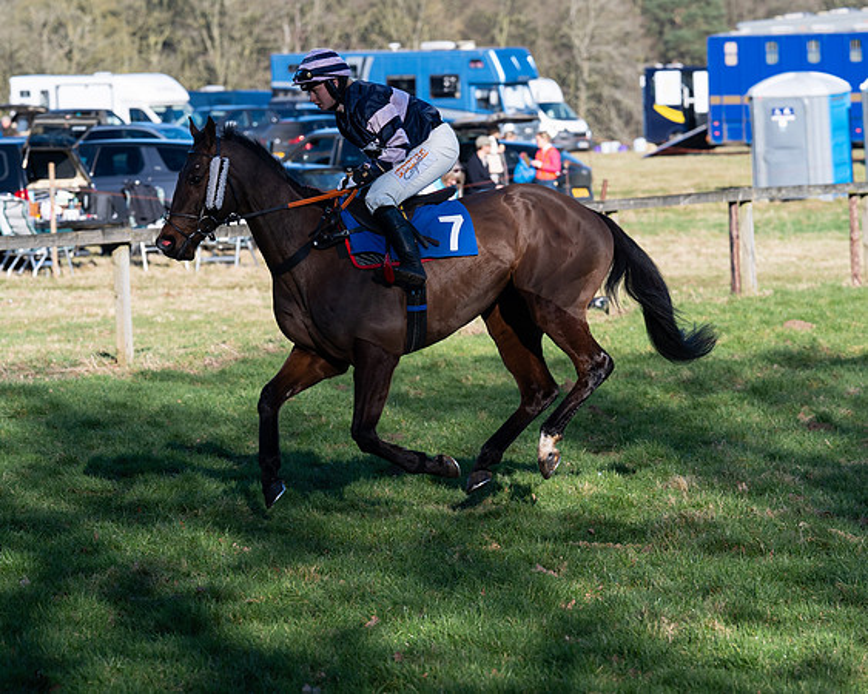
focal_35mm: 232
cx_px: 425
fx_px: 5953
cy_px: 346
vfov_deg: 6.7
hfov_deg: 8.3
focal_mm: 135
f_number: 5
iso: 200
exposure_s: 1/1250
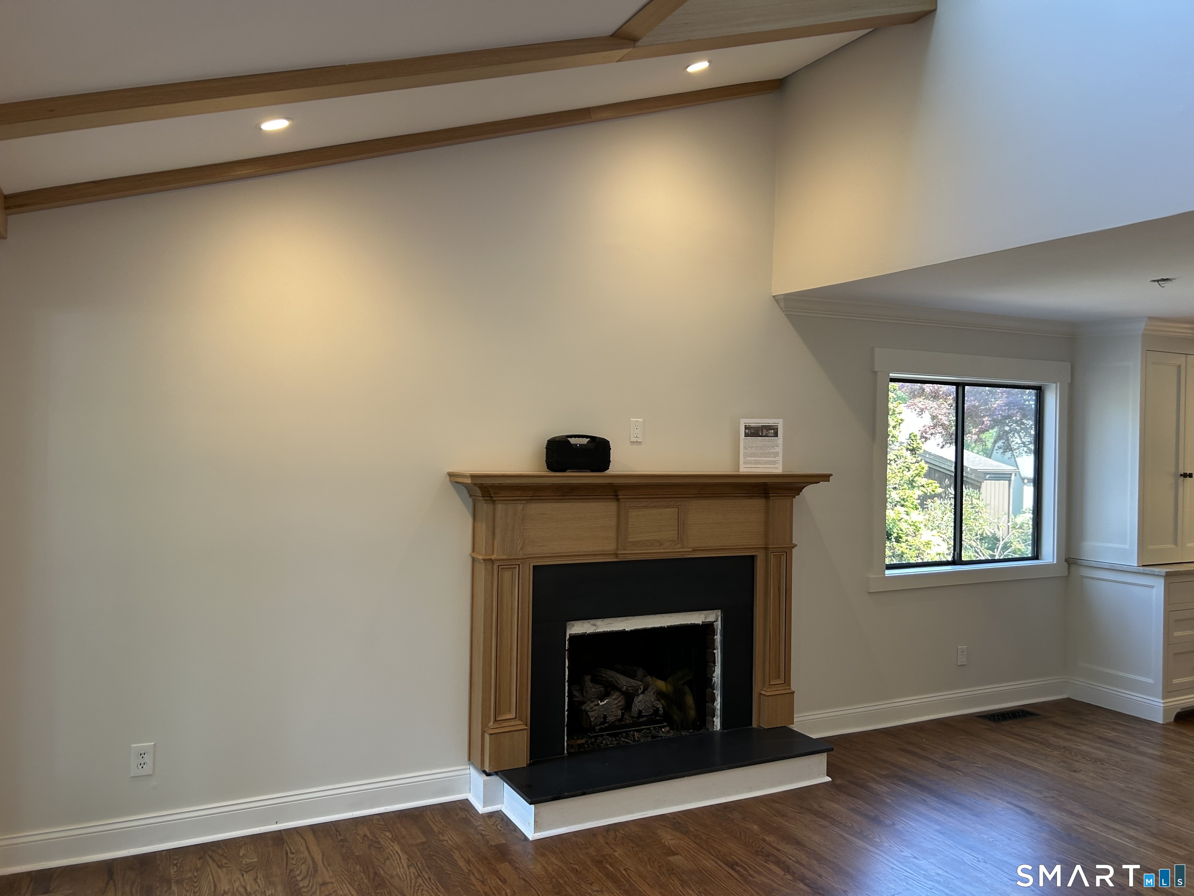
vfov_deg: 53.1
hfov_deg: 67.3
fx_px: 897
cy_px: 448
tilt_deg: +1.3
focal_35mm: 26
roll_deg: -1.3
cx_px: 597
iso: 64
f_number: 1.5
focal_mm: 5.7
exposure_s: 1/120
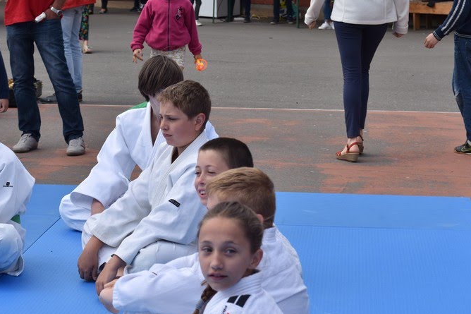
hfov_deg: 17.8
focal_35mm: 115
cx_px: 189
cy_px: 190
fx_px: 1504
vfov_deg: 11.9
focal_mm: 50
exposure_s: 1/500
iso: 100
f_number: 5.6
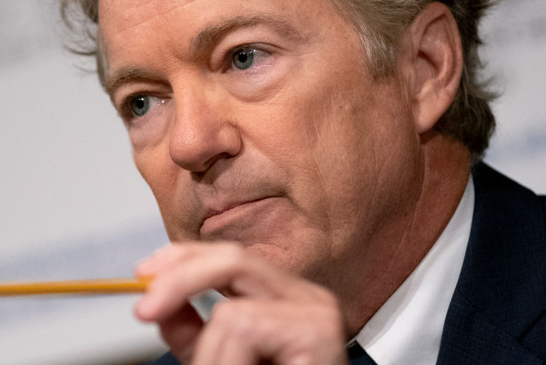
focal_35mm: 324
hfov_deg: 6.4
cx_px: 181
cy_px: 167
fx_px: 4916
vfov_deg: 4.2
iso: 3200
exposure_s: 1/800
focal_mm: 147
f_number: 2.8
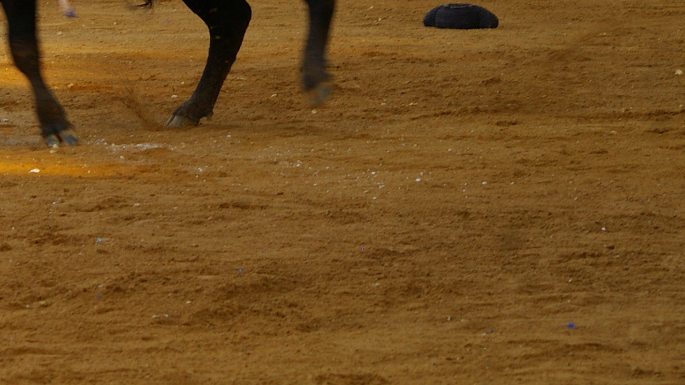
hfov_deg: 6.3
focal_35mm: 343
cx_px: -109
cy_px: 24
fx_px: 6234
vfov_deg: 3.5
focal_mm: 93
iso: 400
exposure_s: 1/125
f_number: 6.7
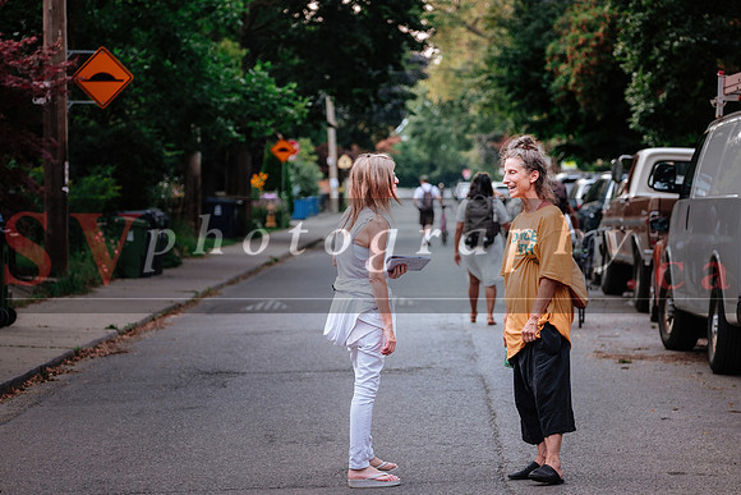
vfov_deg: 9.6
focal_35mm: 144
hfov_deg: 14.3
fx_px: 2957
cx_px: 388
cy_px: 257
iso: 400
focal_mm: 90.6
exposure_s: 1/200
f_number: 2.8
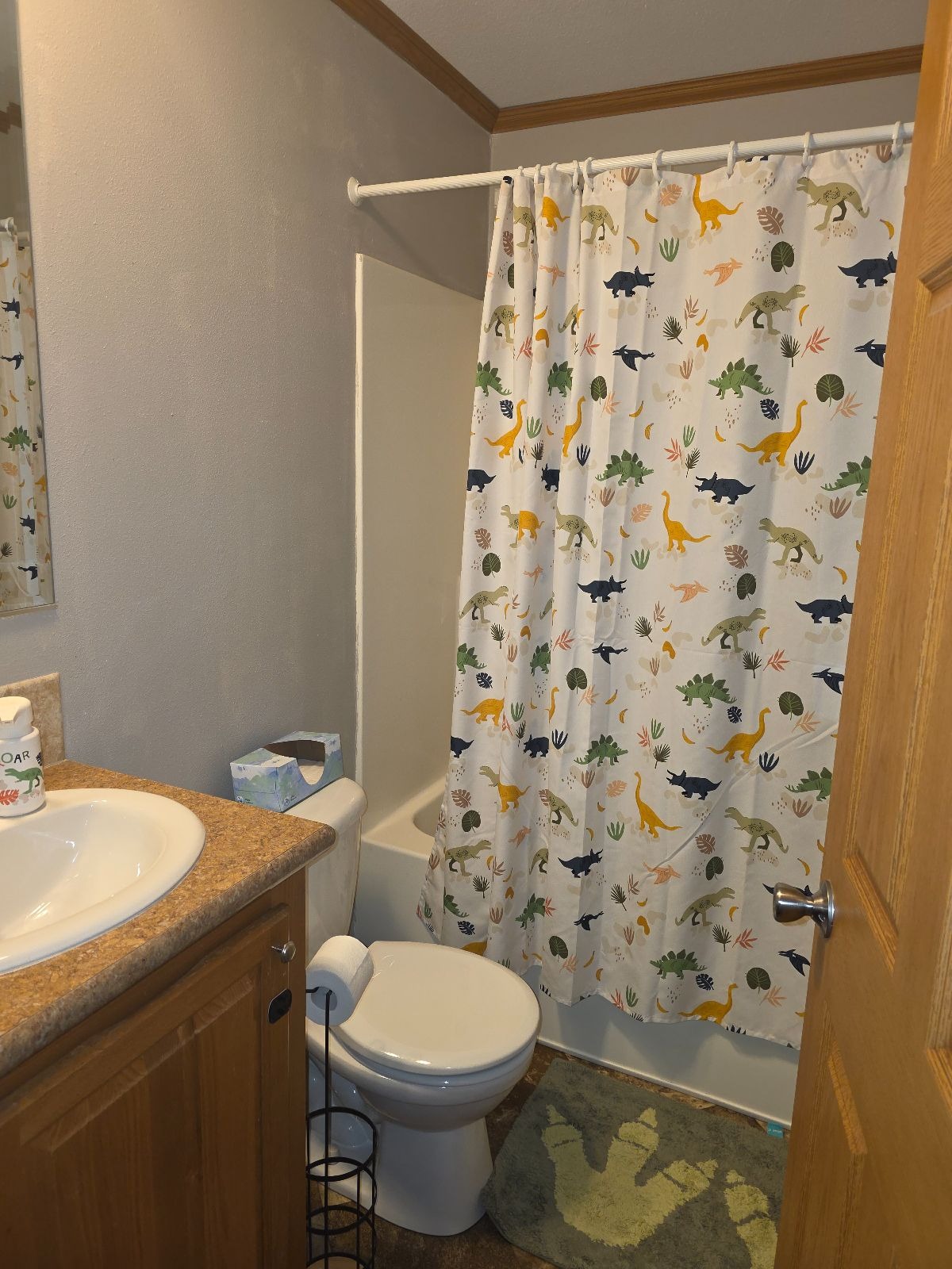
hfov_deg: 58.9
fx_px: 843
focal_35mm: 23
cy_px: 634
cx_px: 476
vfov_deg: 73.9
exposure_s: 1/40
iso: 100
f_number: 1.7
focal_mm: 6.3
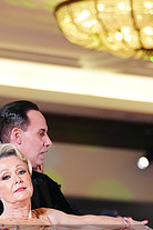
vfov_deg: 8.3
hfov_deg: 5.6
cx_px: 39
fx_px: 1568
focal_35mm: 246
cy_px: 262
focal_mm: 88
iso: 2500
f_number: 2.8
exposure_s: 1/400
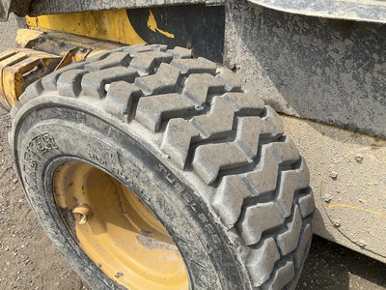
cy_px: 145
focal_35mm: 29
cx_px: 193
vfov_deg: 48.2
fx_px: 323
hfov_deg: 61.7
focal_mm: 3
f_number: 1.8
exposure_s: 1/829
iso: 25
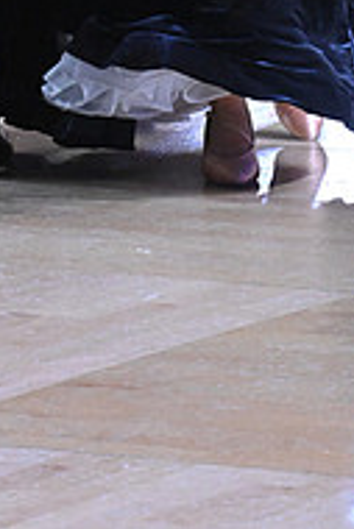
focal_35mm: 443
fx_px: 6522
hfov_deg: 3.1
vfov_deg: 4.6
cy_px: -276
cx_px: 155
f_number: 11
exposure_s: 1/400
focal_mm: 145
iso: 5000
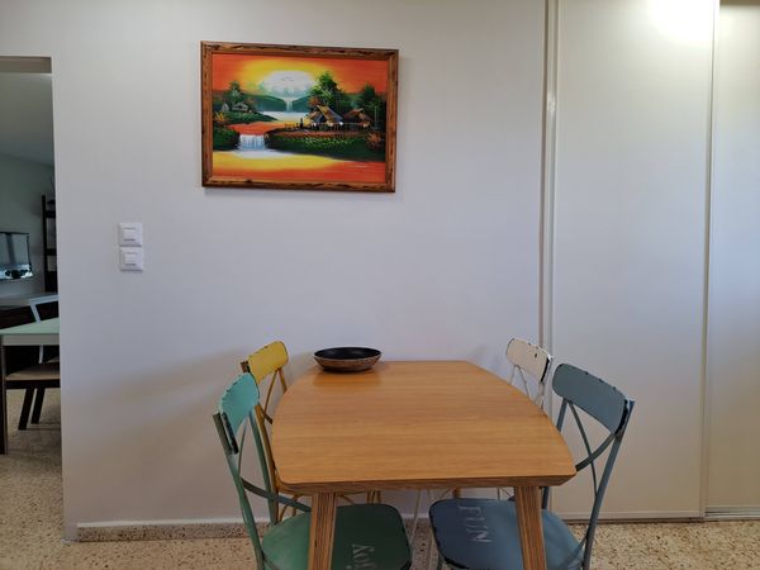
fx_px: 527
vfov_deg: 56.8
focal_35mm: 24
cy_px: 285
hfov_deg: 71.6
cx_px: 380
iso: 50
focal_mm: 5.23
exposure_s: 1/50
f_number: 1.8
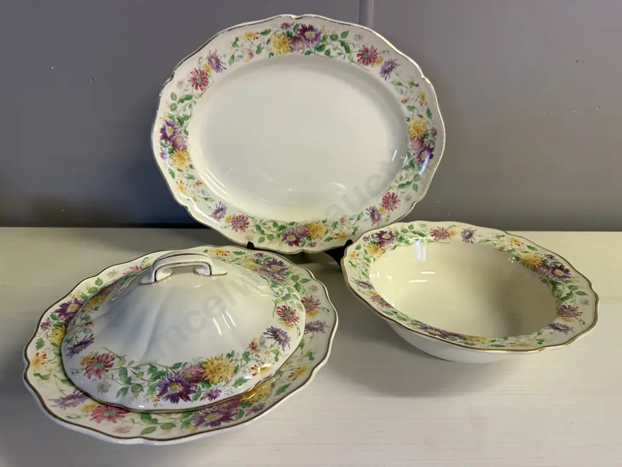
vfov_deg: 56.8
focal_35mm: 24
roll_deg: -0.6
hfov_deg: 71.6
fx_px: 431
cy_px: 234
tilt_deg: -25.2
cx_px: 311
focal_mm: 6.86
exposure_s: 1/100
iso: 125
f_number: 1.78
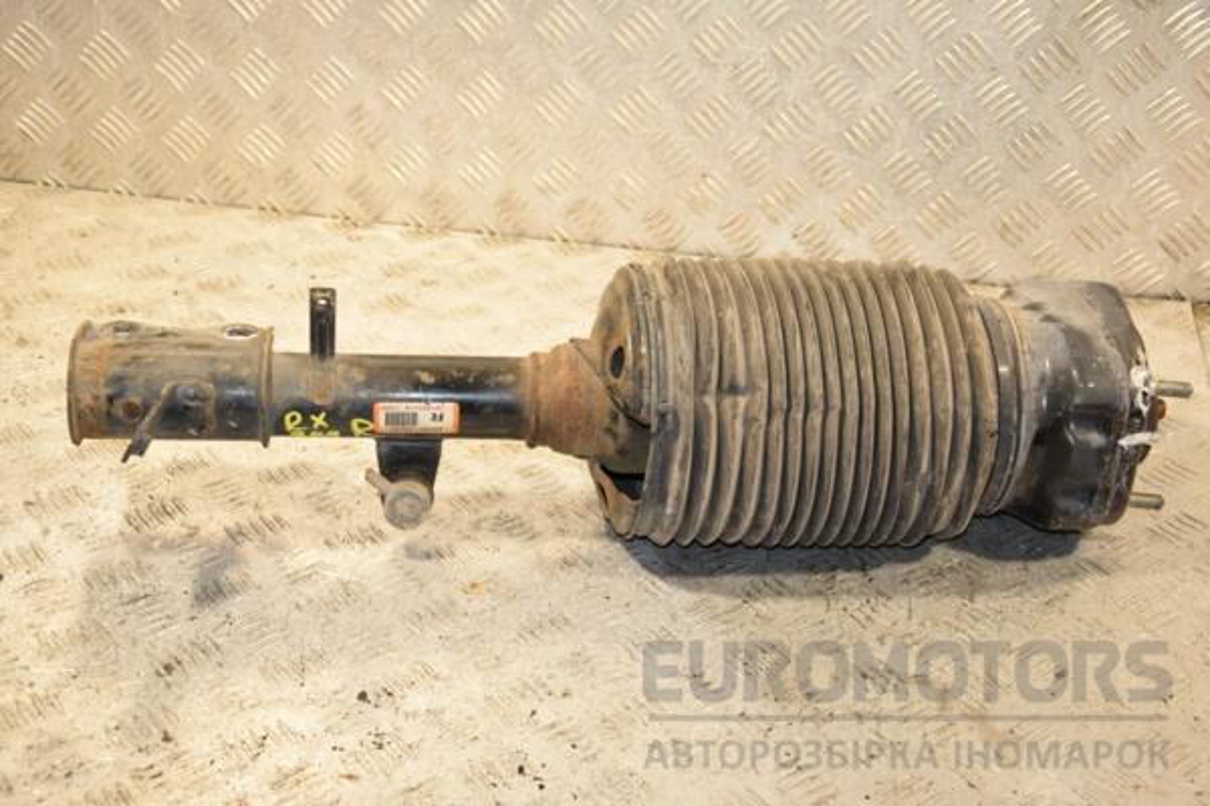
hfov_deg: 35.1
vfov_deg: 23.8
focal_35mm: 57
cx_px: 605
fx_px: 1916
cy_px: 403
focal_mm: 38
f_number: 5.6
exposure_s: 1/200
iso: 800
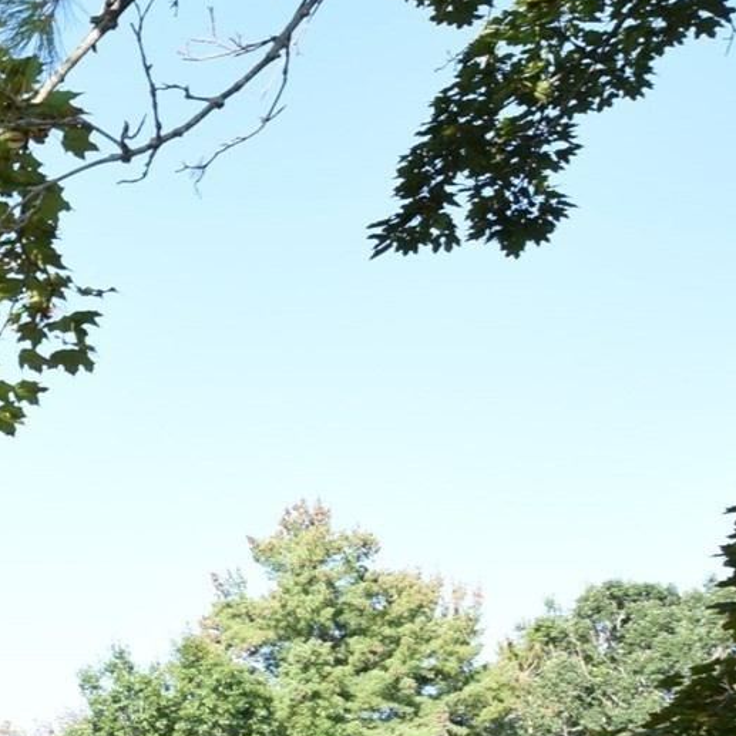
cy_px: 838
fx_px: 2430
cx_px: -458
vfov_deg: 16.6
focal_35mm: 101
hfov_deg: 15.5
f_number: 8
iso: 400
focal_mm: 20
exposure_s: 1/200
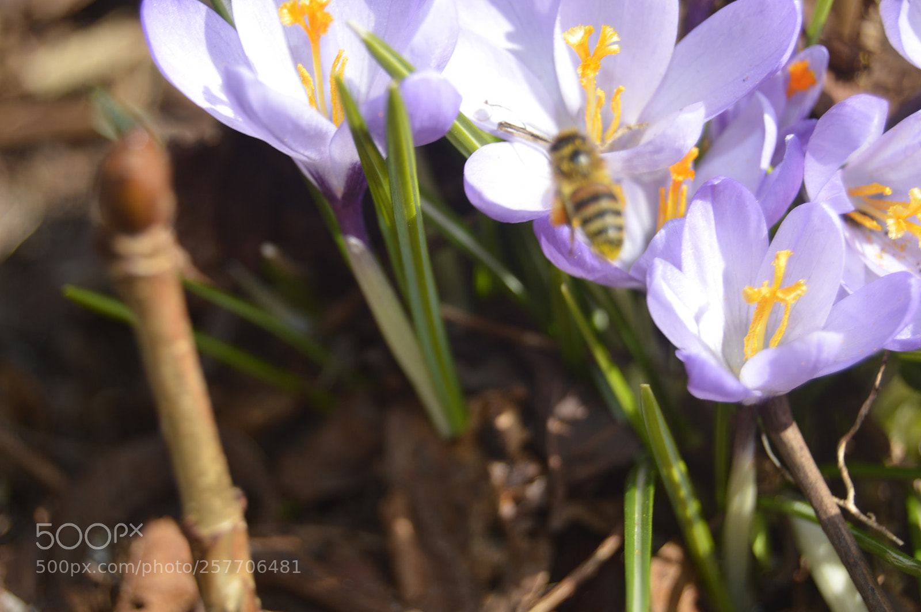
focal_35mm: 82
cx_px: 460
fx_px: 2109
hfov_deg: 24.6
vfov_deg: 16.5
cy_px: 306
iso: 100
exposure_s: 1/200
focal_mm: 55
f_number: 5.6
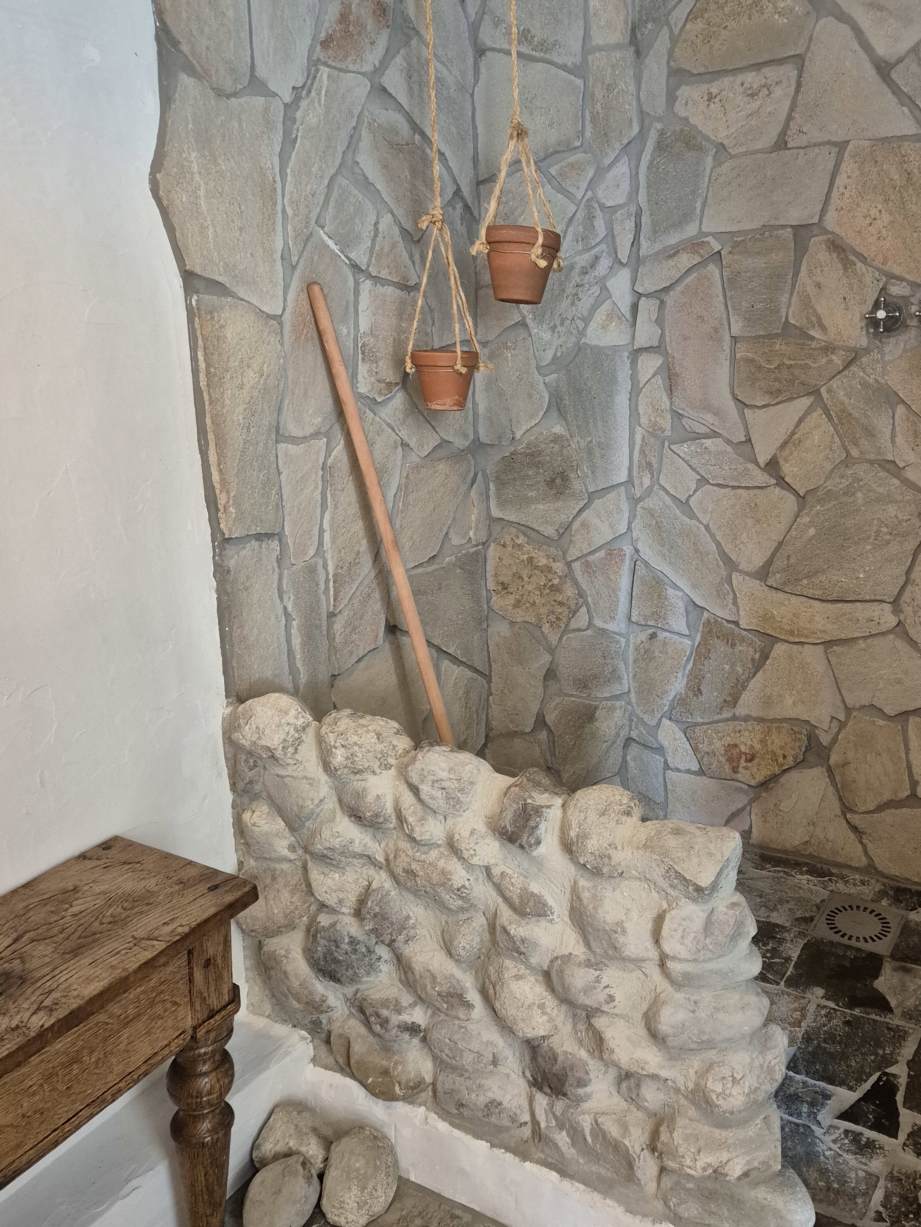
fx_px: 1100
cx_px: 570
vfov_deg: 58.3
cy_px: 564
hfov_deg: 45.1
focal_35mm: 31
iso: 1000
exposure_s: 1/100
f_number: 1.8
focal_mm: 5.4
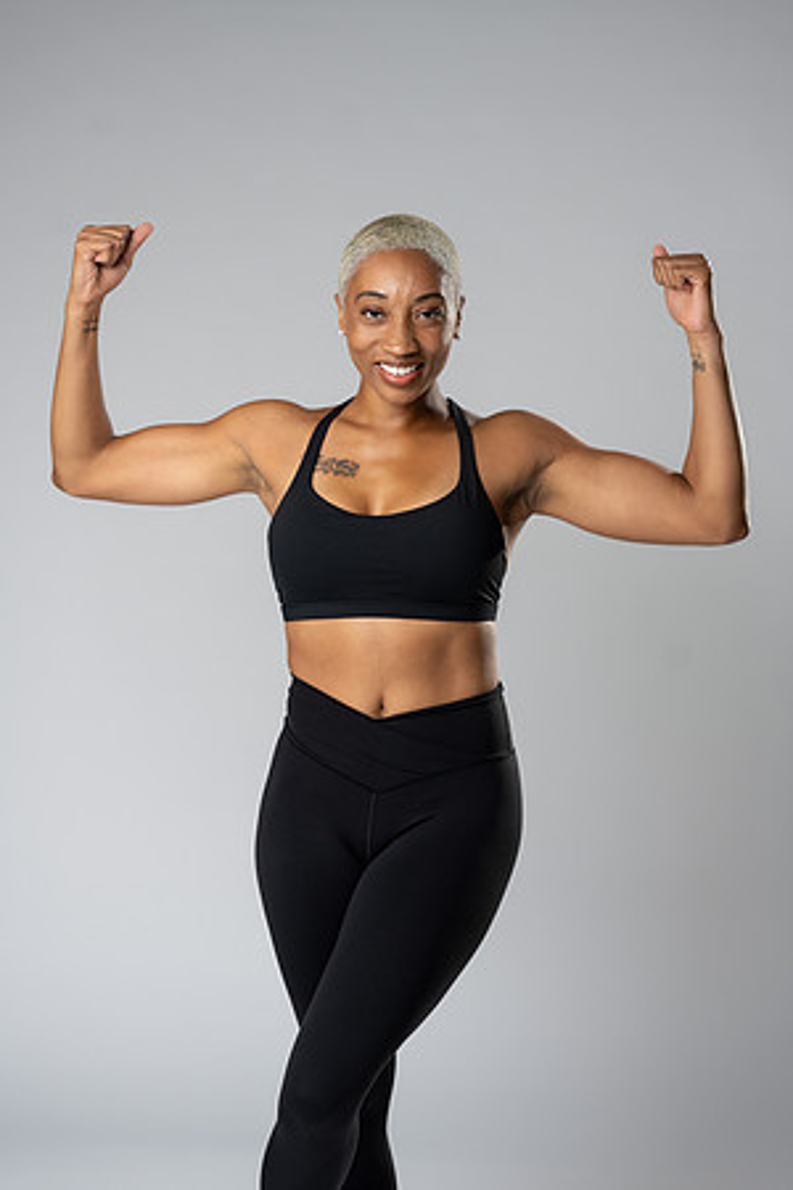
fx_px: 2808
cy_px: 595
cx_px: 396
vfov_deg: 23.9
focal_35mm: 85
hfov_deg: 16.1
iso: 200
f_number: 3.2
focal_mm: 85
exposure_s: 1/160
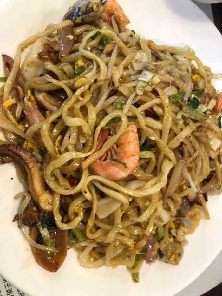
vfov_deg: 63.4
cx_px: 111
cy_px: 148
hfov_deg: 49.8
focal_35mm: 28
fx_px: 239
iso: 50
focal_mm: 4
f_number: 1.8
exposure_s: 1/17
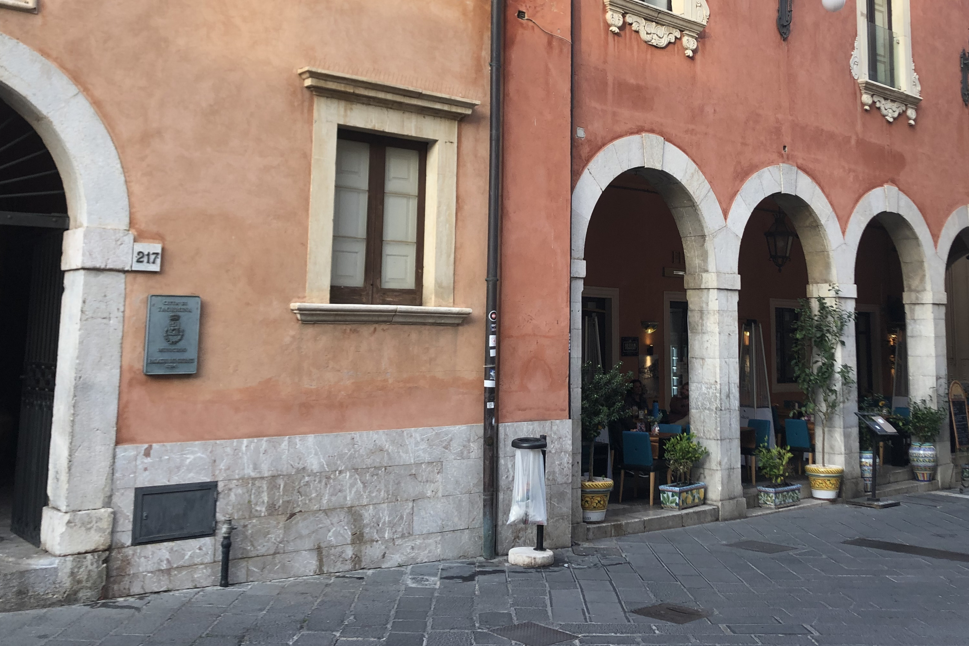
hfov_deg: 49.4
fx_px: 1050
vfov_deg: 33.8
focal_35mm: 39
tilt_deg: +8.0
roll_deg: -0.4
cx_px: 557
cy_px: 198
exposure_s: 1/110
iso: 20
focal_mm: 4
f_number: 1.8
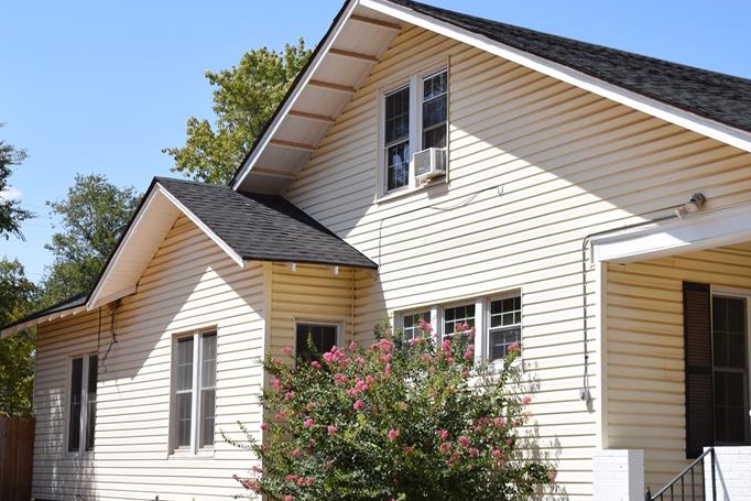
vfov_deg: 21.6
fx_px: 1314
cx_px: 406
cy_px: 294
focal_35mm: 63
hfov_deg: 31.9
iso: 400
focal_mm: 28
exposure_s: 1/2000
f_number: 7.1
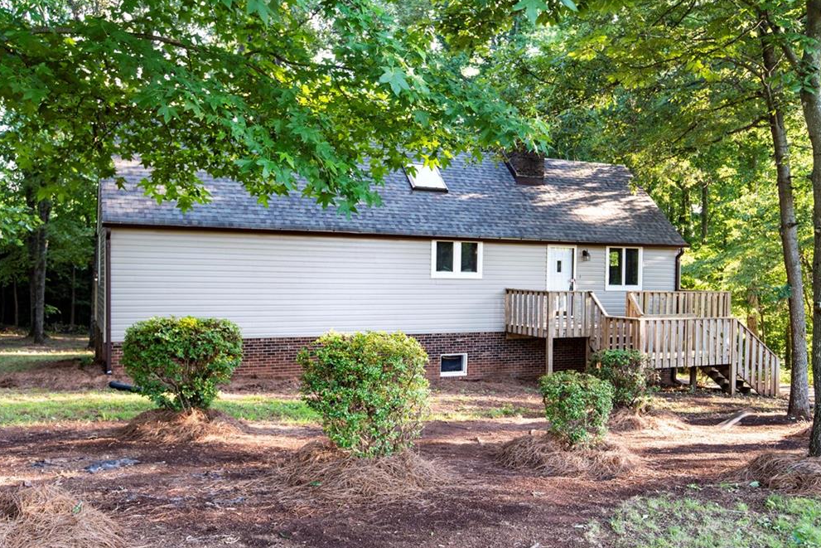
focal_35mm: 31
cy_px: 279
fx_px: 707
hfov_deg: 60.3
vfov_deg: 42.3
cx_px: 416
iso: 140
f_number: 4
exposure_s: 1/30
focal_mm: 30
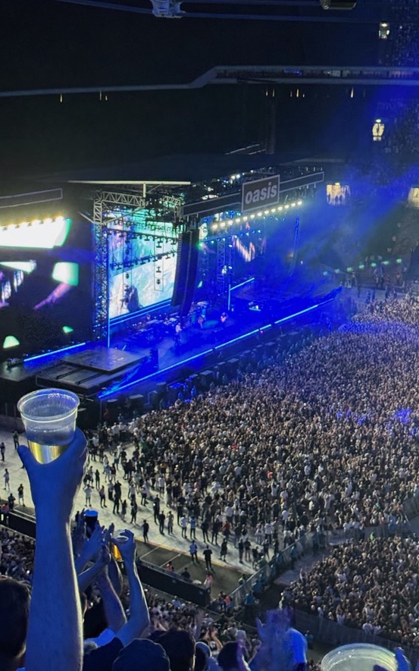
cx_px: 193
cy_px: 240
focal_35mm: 69
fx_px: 1261
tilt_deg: -11.7
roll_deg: -0.5
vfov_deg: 29.6
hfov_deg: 18.9
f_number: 1.78
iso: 640
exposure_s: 1/30
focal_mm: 6.76
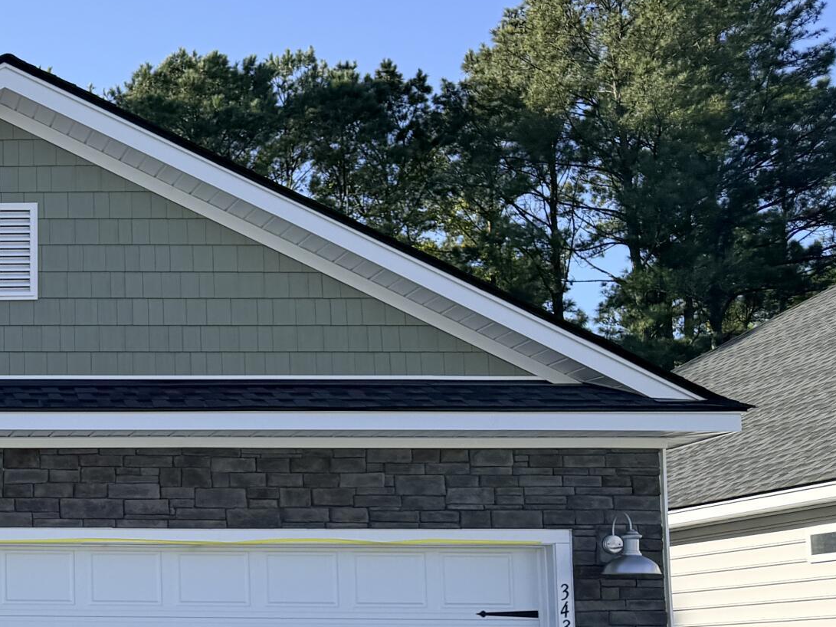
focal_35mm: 66
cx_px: -274
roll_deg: +0.2
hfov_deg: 25.1
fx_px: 1594
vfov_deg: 21.8
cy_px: 546
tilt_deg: +4.6
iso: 100
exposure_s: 1/3953
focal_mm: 6.76
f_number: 1.78
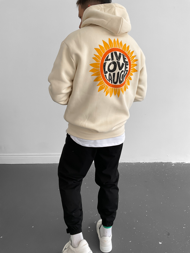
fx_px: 212
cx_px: 95
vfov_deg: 61.7
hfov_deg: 48.2
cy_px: 126
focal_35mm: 29
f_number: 1.8
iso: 50
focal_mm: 3
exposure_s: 1/120
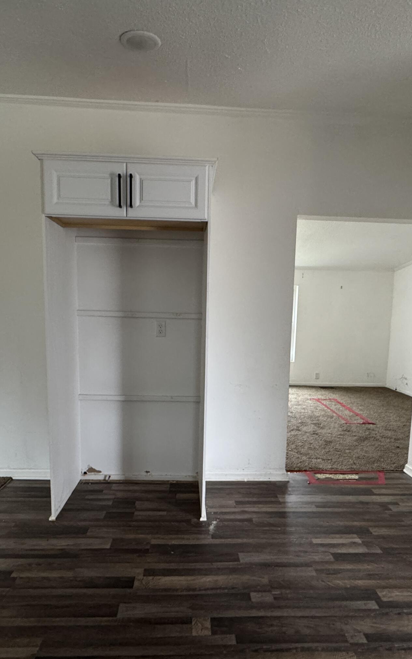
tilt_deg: -8.5
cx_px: 207
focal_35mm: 22
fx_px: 395
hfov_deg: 55.1
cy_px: 365
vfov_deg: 79.4
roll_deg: -1.1
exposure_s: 1/60
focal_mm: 2.22
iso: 500
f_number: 2.2
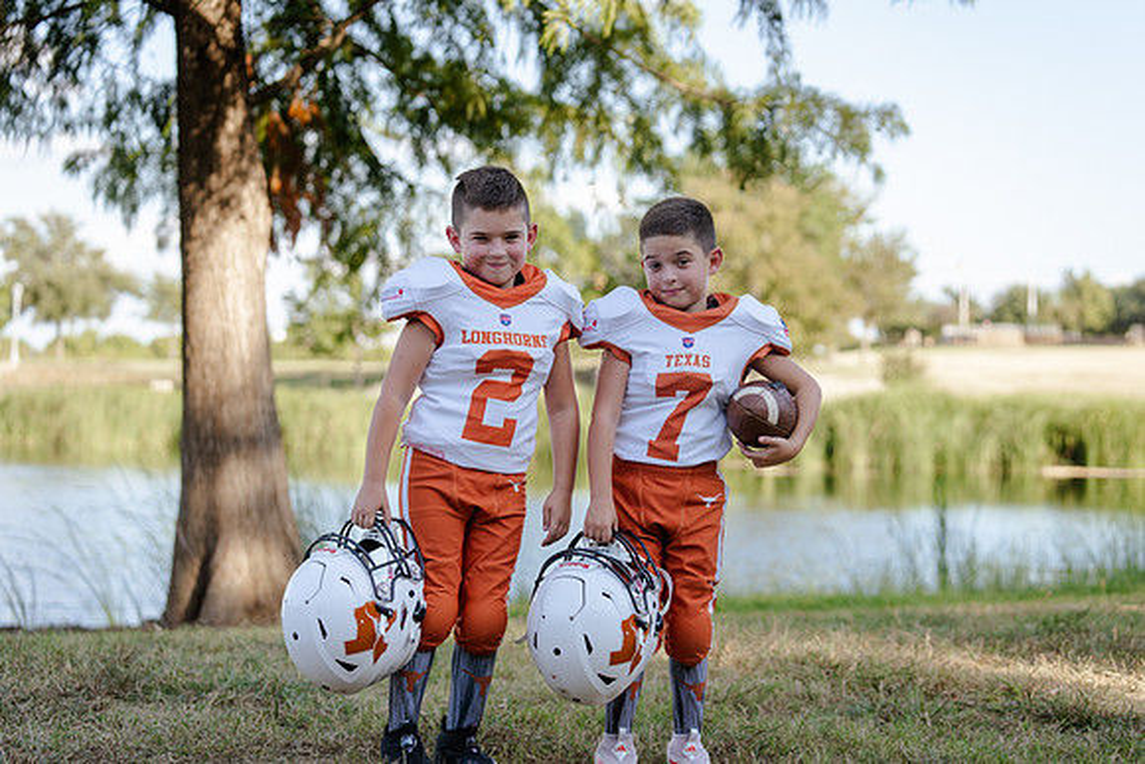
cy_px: 382
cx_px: 572
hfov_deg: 28.8
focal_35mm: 70
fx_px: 2227
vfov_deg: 19.5
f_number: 3.2
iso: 125
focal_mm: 70
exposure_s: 1/320
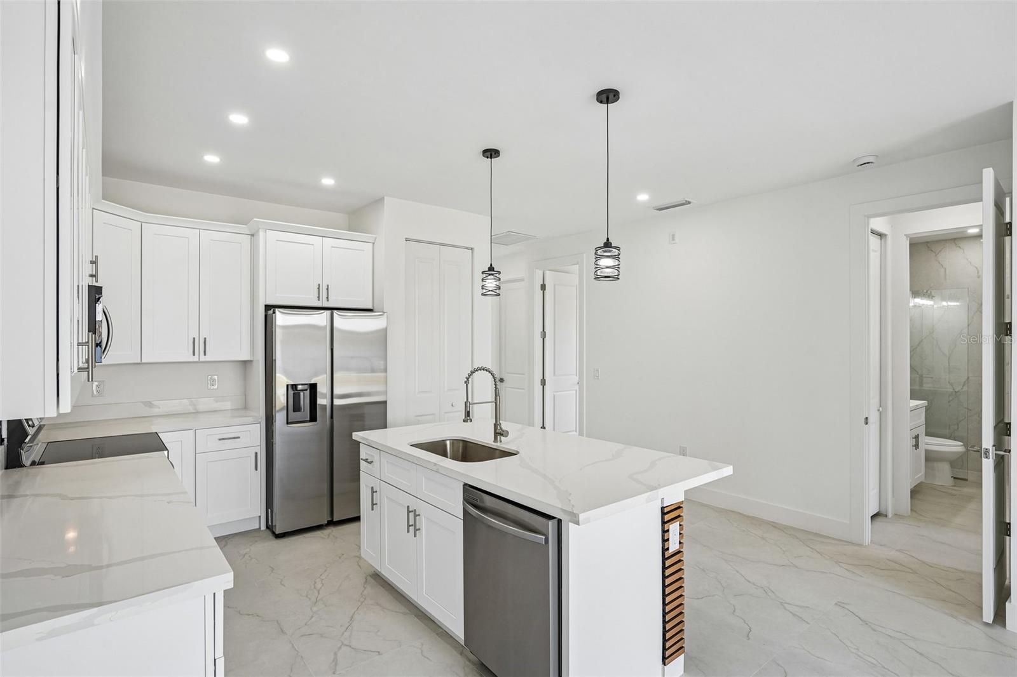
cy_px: 338
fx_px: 508
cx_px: 508
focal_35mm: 18
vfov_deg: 67.4
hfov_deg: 90.0
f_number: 8
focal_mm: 18
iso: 400
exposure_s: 1/50
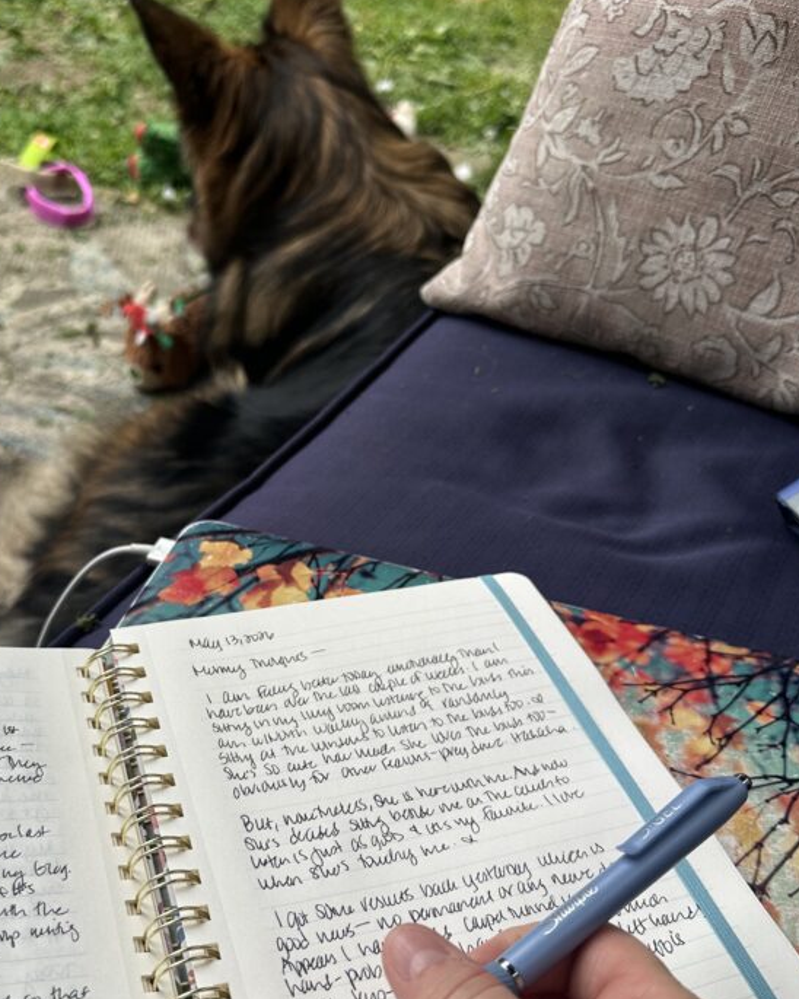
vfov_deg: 51.1
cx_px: 281
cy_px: 610
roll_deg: -0.4
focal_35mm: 35
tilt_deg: -44.0
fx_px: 1035
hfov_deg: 41.8
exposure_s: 1/152
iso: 64
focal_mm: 6.86
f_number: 1.78
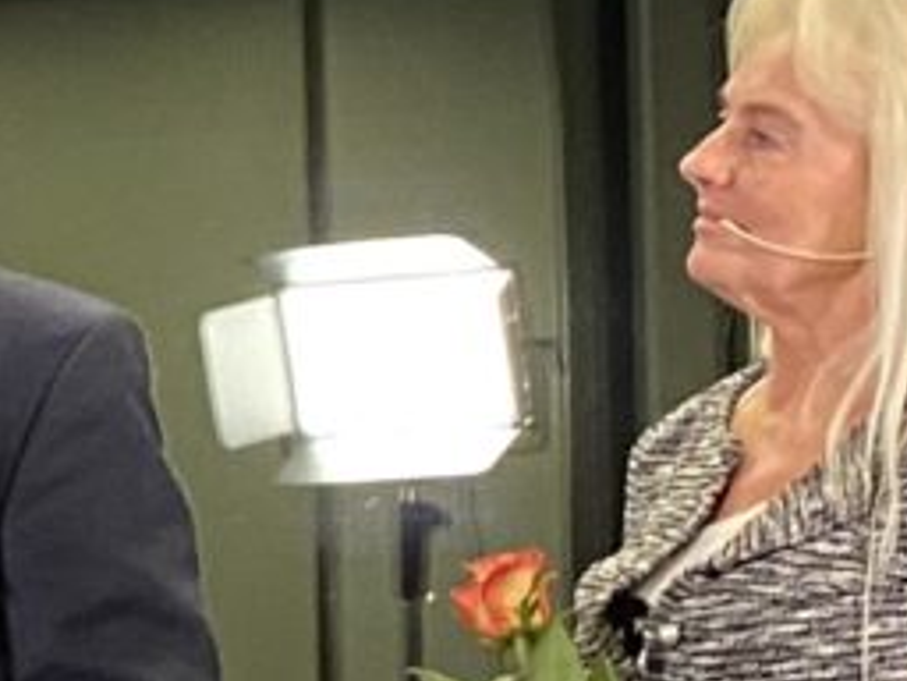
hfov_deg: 8.7
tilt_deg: +0.4
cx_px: -1194
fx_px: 5450
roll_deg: +0.6
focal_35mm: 208
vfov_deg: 7.1
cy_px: 865
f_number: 1.8
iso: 320
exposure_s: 1/50
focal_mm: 4.25
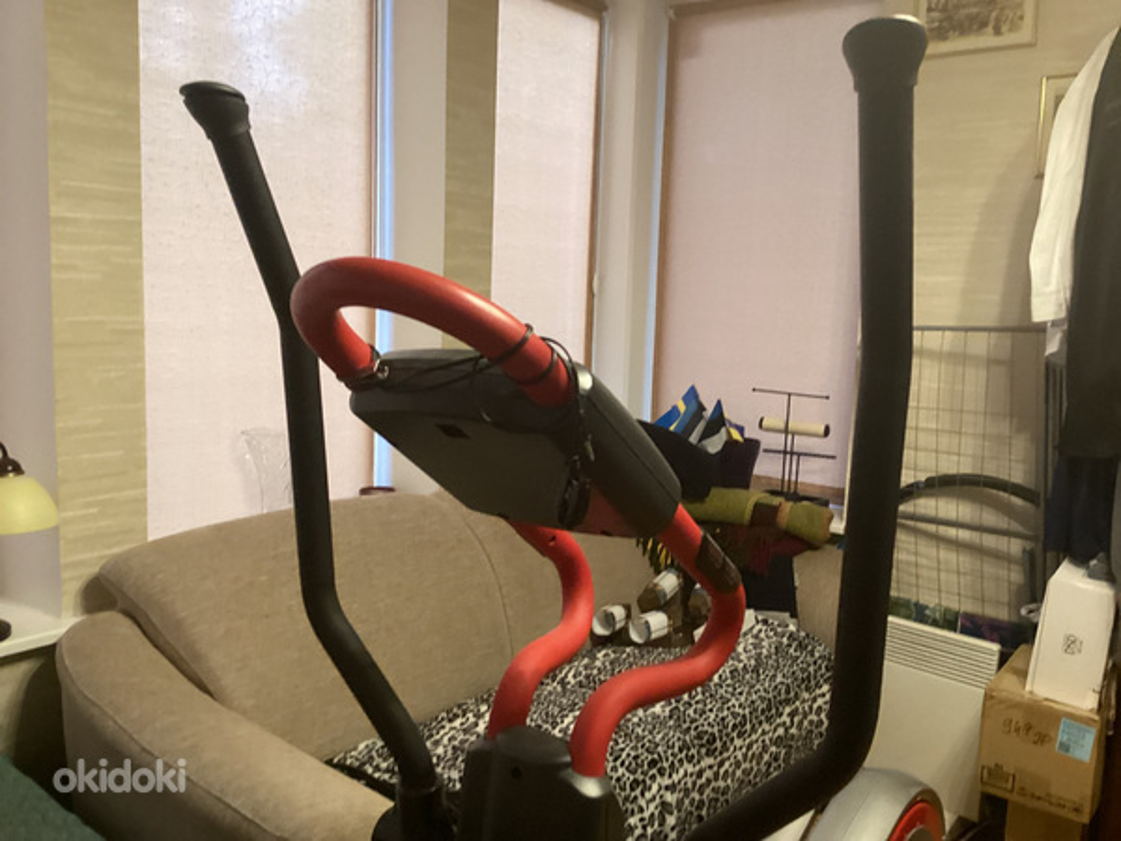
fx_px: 1004
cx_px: 560
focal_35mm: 31
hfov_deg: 58.4
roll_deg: -3.1
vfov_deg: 45.4
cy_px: 420
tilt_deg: -5.9
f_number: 2.4
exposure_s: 1/50
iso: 320
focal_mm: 3.3
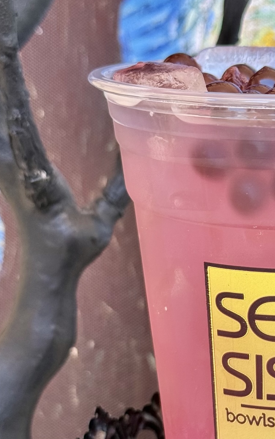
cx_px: 322
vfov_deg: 19.2
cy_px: 299
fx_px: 1295
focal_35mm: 108
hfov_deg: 11.9
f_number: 1.78
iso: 64
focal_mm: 6.76
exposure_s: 1/254
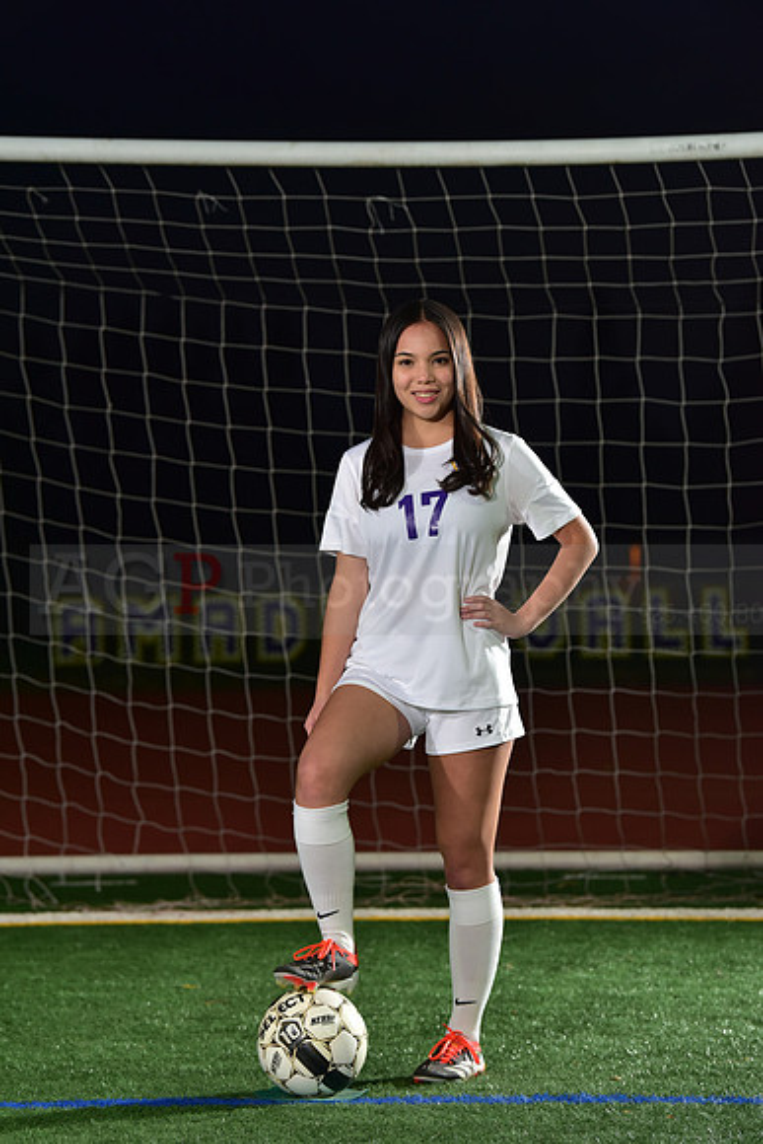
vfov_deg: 16.8
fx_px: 3876
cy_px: 572
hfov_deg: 11.2
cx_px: 382
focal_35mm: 122
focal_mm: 122
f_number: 5
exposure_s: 1/200
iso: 1000
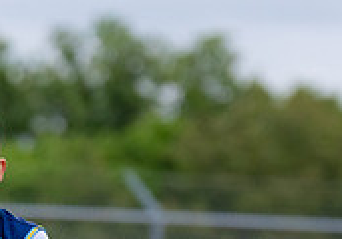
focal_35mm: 594
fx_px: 5725
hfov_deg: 3.4
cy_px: 294
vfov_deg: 2.4
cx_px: 10
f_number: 3.2
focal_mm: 121
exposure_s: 1/1250
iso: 640
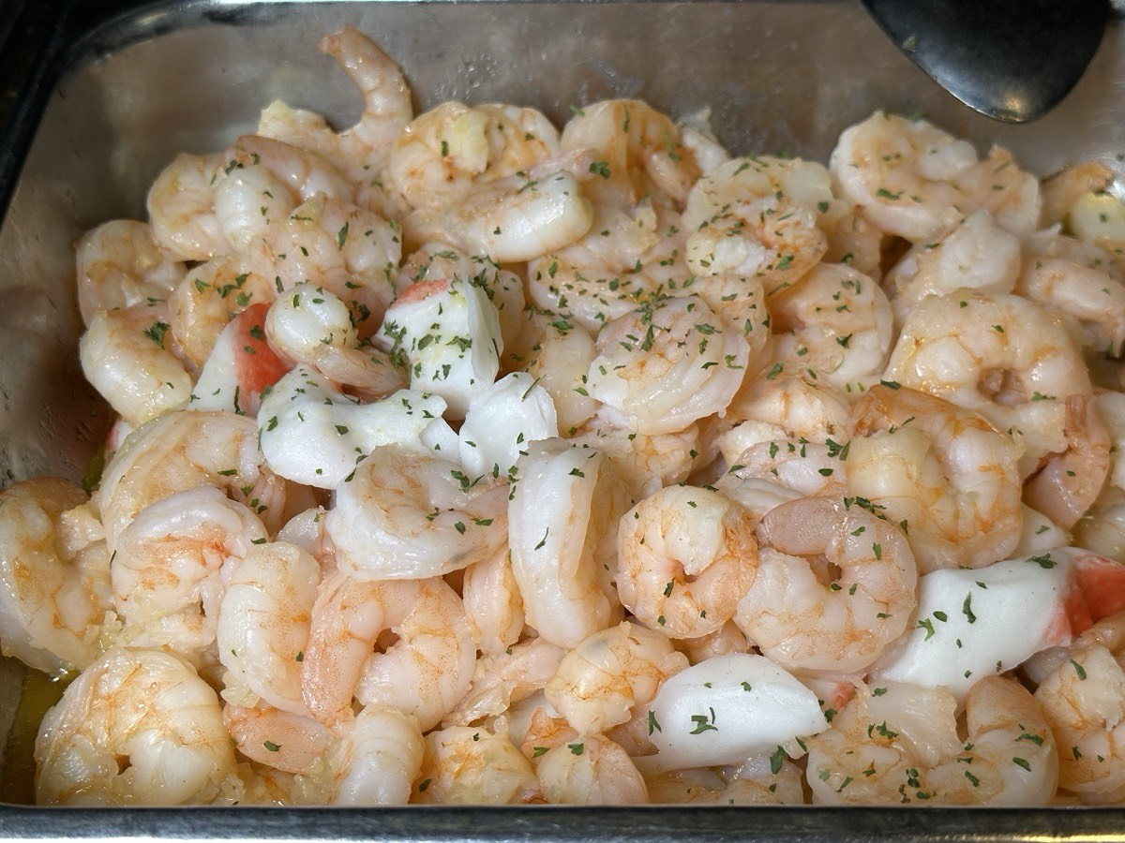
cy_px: 422
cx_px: 562
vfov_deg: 30.3
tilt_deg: -45.5
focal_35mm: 48
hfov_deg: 39.7
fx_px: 1560
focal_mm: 6.86
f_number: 1.78
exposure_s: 1/2252
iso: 64
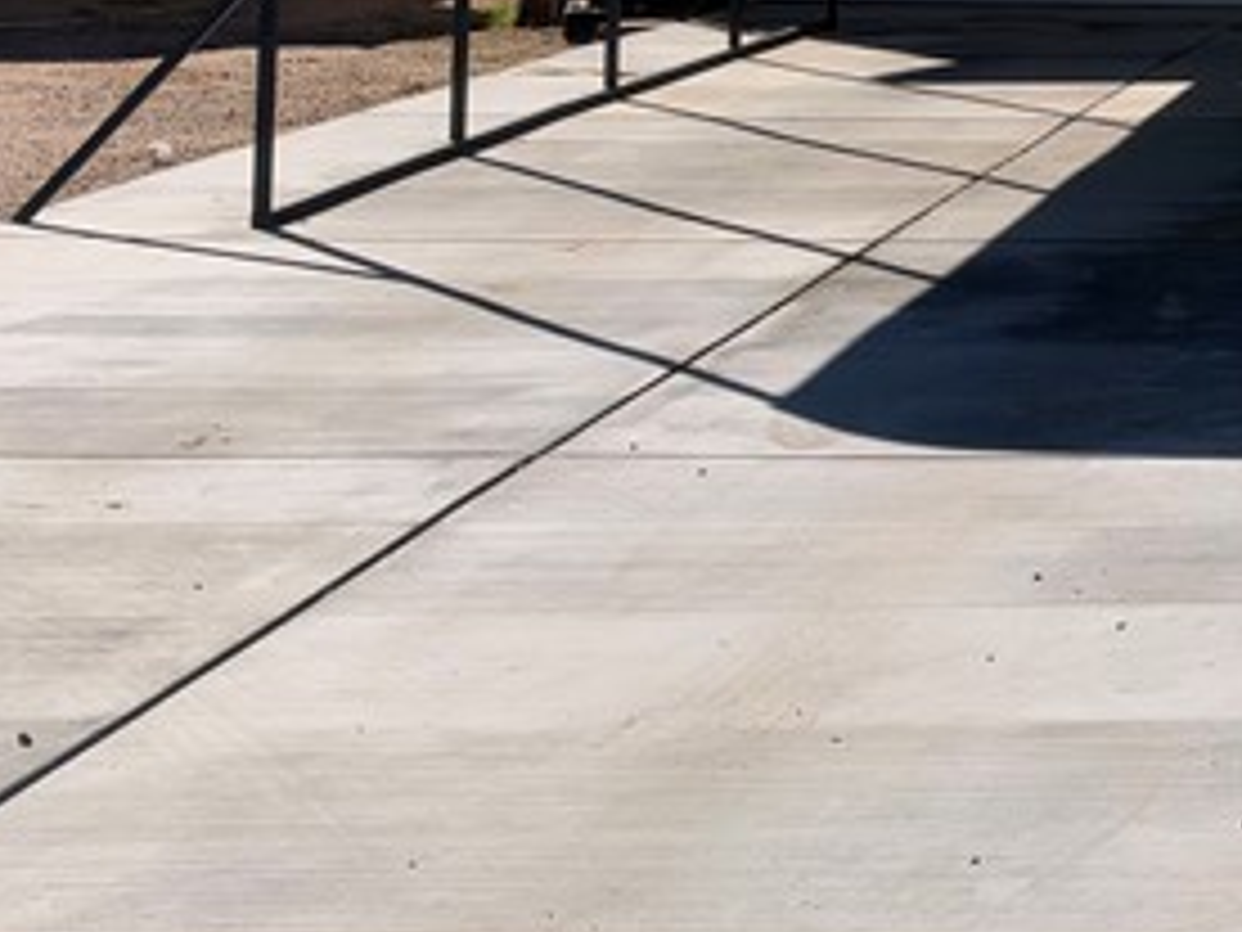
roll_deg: -0.5
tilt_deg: +0.9
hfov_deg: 18.8
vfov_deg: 15.7
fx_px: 3193
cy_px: -311
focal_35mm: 89
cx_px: 1971
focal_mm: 6.93
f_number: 1.8
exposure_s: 1/6536
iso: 64
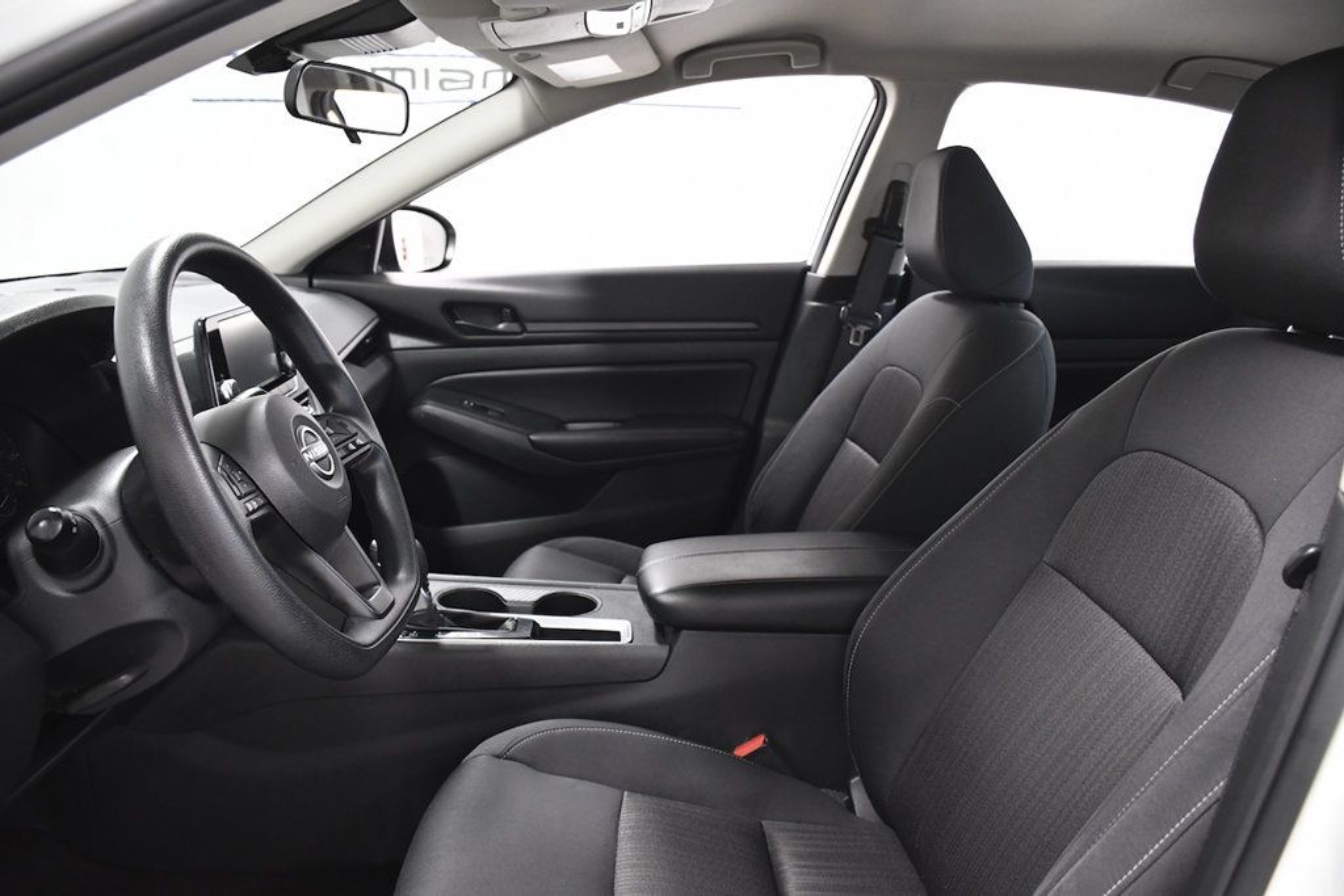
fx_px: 1008
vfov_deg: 47.9
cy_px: 448
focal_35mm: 27
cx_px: 672
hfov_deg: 67.4
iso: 2500
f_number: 4.5
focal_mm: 18
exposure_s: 1/125
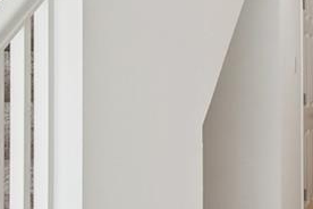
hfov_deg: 21.0
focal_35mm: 87
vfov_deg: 15.7
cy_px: 72
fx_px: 756
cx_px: 422
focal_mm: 10
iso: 100
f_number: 7.1
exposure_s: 1/40
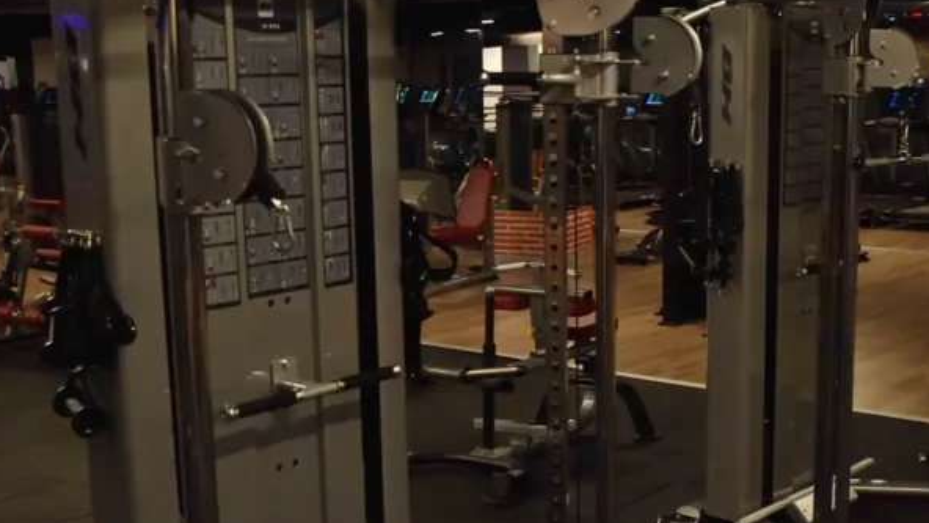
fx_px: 1429
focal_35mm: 58
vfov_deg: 20.6
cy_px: 352
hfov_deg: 35.8
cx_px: 595
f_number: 2.8
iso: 4000
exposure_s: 1/100
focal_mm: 32
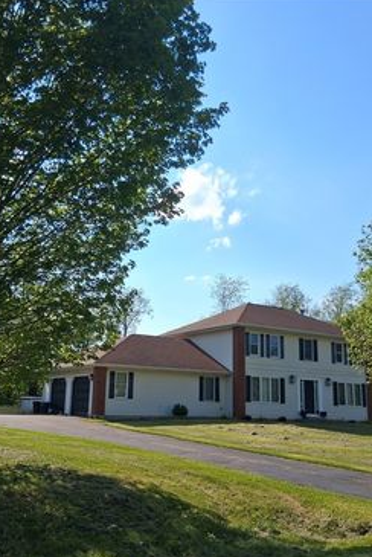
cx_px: 169
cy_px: 278
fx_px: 572
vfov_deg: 51.9
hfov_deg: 36.0
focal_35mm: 37
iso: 25
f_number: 1.8
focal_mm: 3.98
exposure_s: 1/824
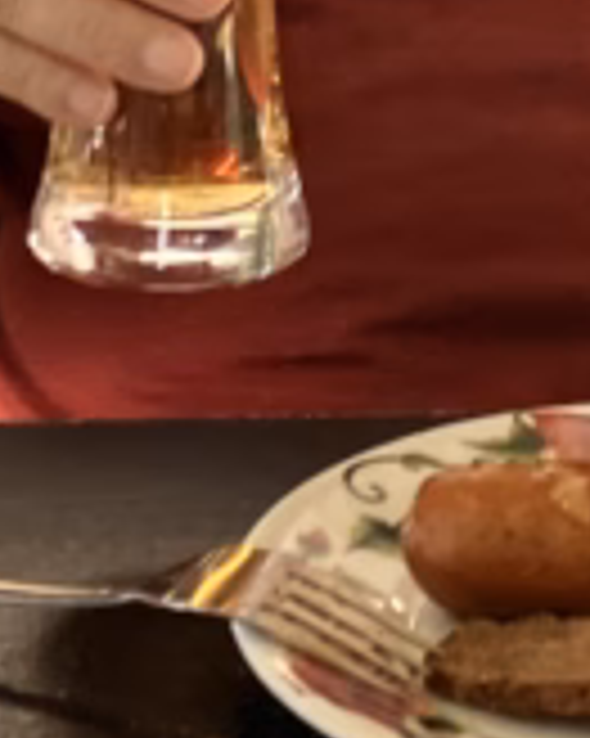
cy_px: -364
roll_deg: +0.8
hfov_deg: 9.0
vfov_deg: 10.9
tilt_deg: -8.7
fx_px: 3736
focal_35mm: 171
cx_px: 347
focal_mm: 3.99
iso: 64
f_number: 1.8
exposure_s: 1/121
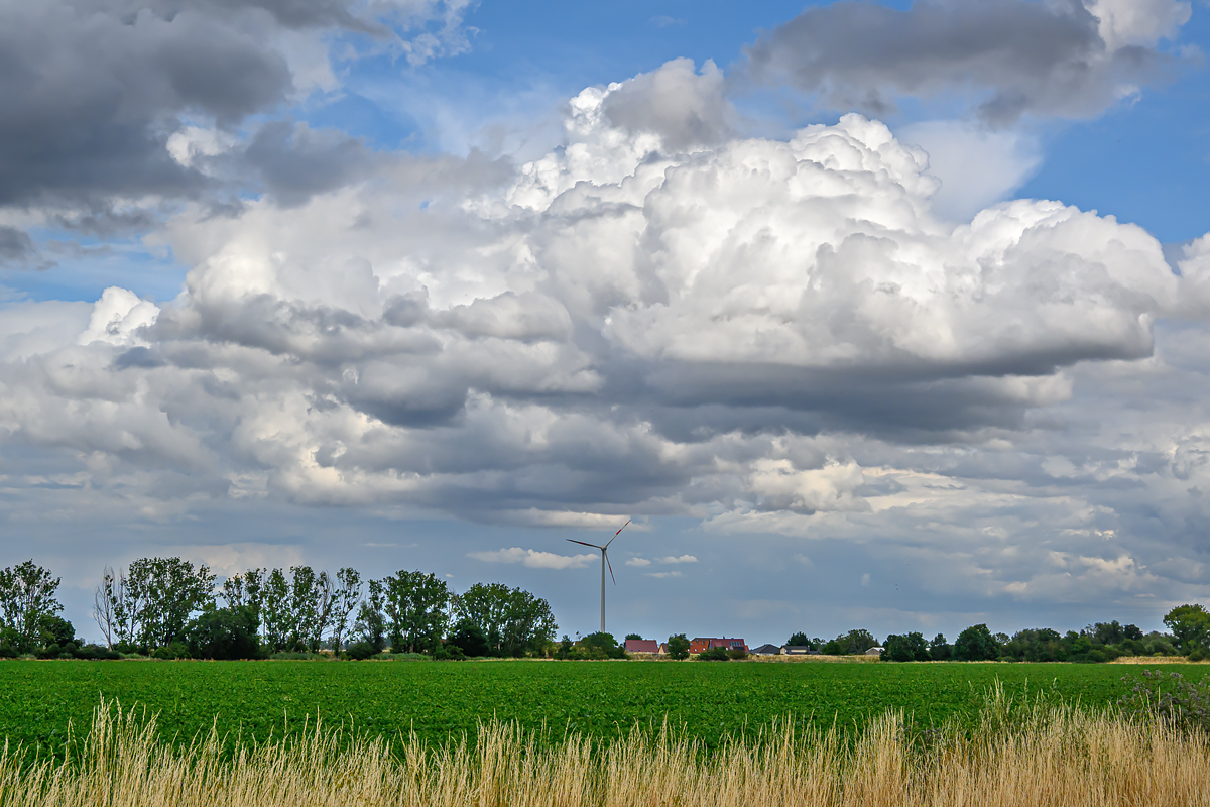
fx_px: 1865
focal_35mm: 56
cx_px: 605
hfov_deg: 35.9
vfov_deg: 24.4
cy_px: 404
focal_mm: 37
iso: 200
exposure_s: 1/1500
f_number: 8
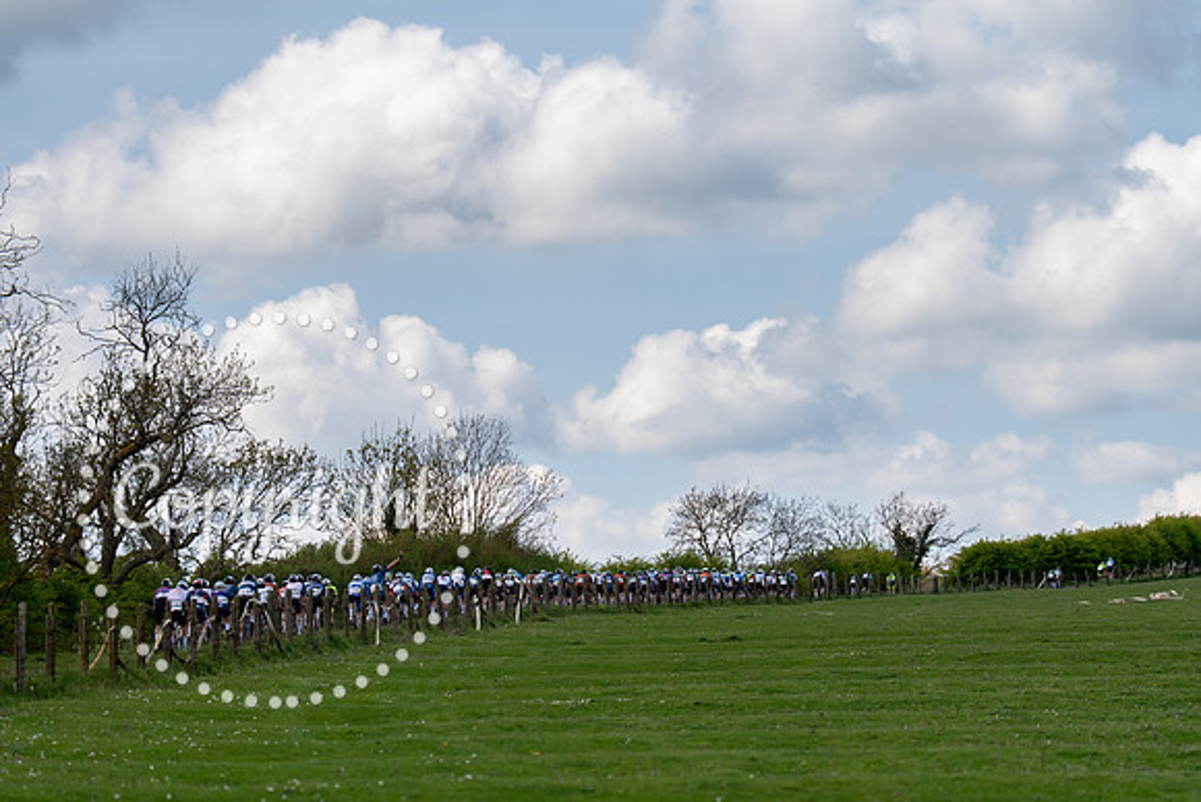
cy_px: 457
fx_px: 5706
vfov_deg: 8.0
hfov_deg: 12.0
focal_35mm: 171
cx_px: 685
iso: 100
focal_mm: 150
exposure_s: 1/1000
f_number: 3.5
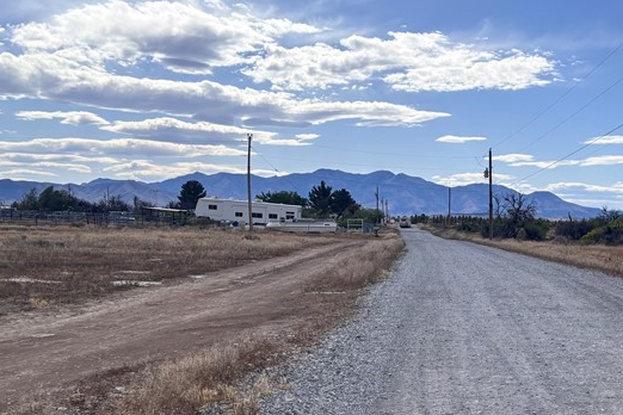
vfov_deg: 25.1
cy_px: 323
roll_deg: -1.4
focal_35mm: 53
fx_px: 917
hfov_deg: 35.4
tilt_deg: -7.5
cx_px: 557
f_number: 1.6
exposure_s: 1/7194
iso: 50
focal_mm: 5.96
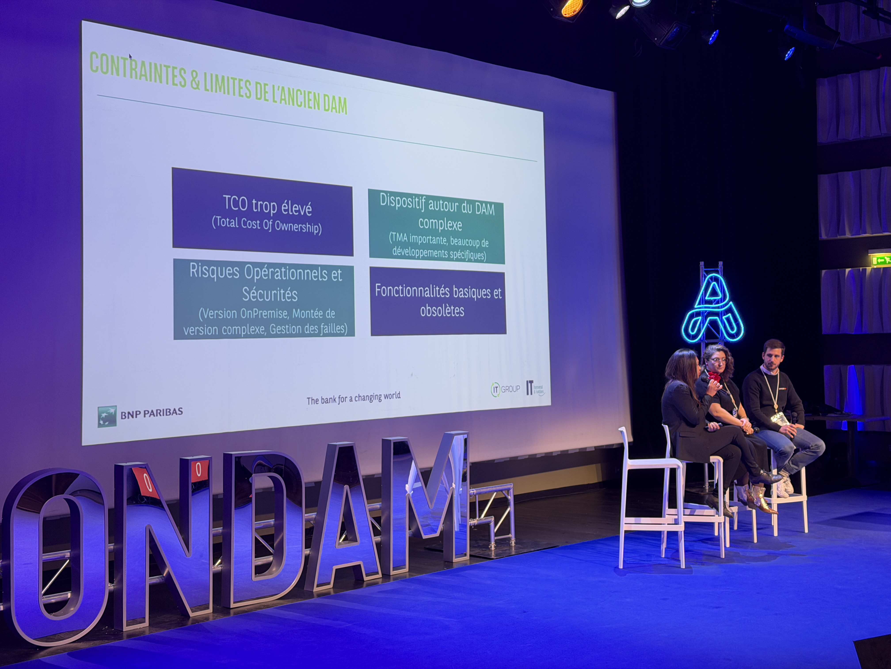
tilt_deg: +0.4
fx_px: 1235
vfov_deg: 30.3
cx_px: 446
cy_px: 334
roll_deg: +1.1
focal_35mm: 48
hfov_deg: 39.7
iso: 200
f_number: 1.78
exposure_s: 1/59
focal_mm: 6.76
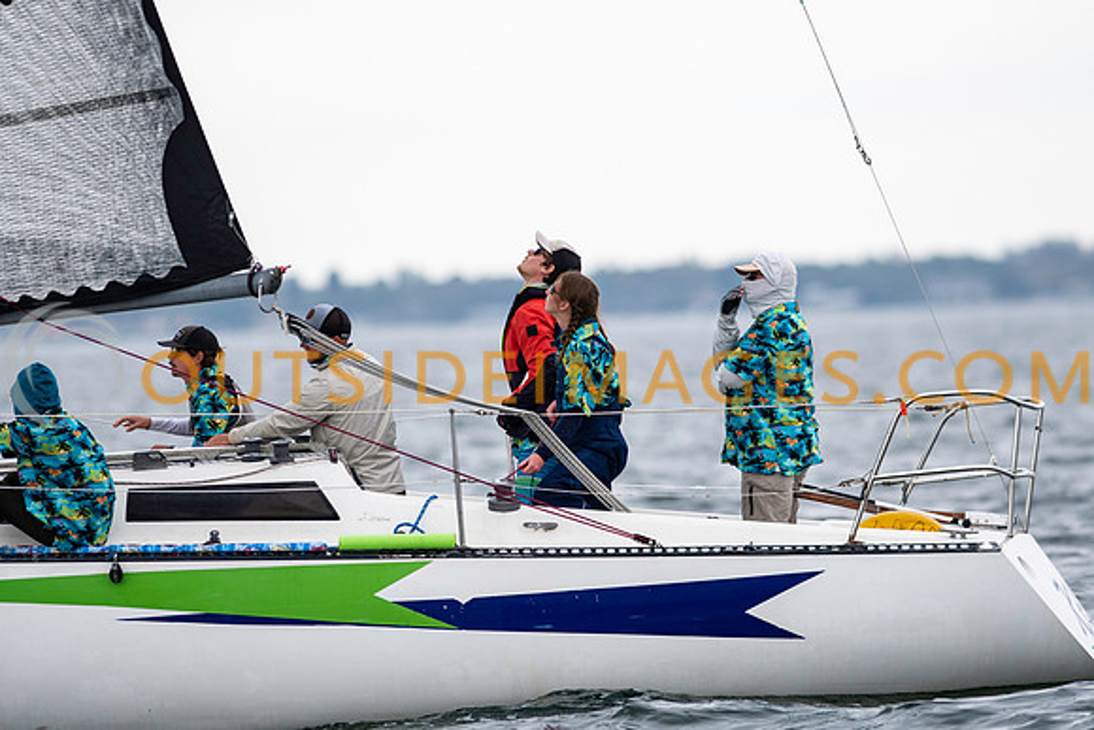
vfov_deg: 3.1
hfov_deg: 4.6
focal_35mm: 450
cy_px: 365
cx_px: 547
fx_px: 13678
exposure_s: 1/2000
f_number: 4.5
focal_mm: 300
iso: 400
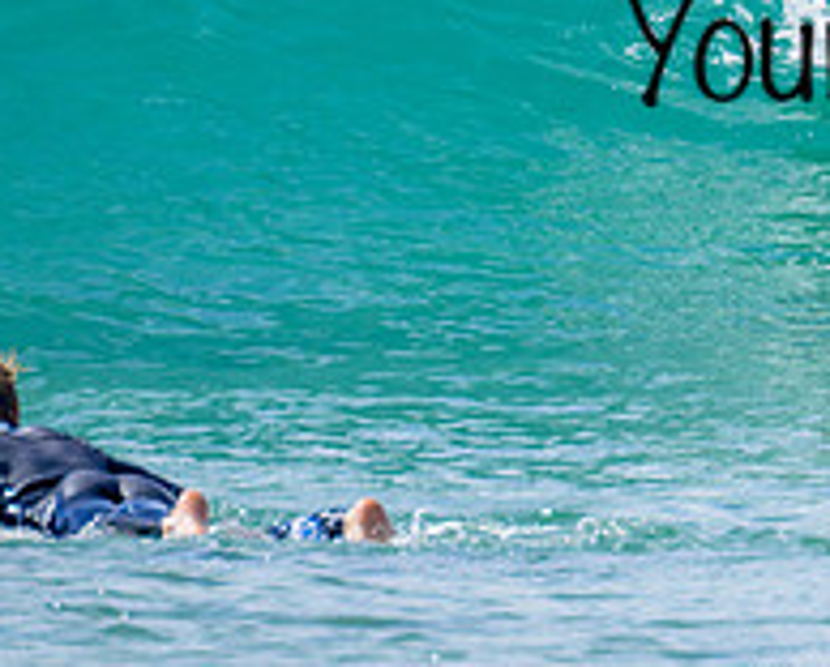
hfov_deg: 0.9
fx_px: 55136
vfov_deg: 0.7
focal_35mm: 2240
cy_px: 2
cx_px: 1065
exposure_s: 1/250
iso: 160
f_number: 11
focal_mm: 800
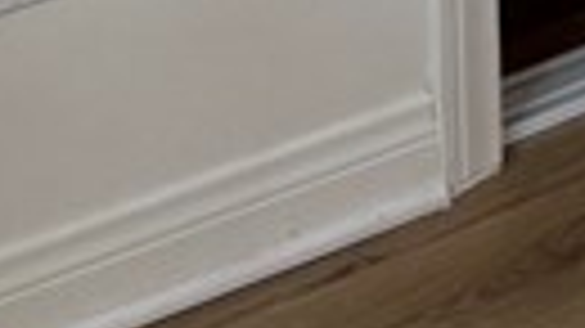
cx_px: 994
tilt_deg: -11.3
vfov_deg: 5.1
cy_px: -1132
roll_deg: +0.6
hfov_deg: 10.0
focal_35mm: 206
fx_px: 3194
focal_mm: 6.76
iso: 200
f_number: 1.78
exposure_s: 1/60
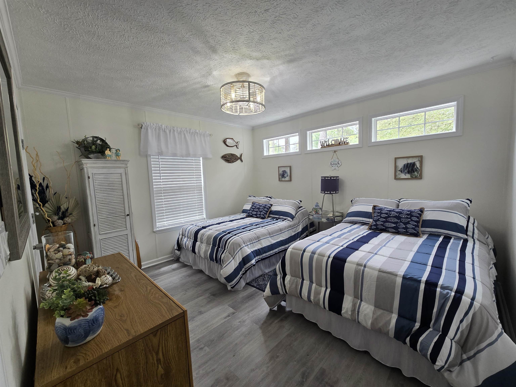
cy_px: 194
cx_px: 258
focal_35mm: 13
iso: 100
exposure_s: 1/60
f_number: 2.2
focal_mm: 2.2
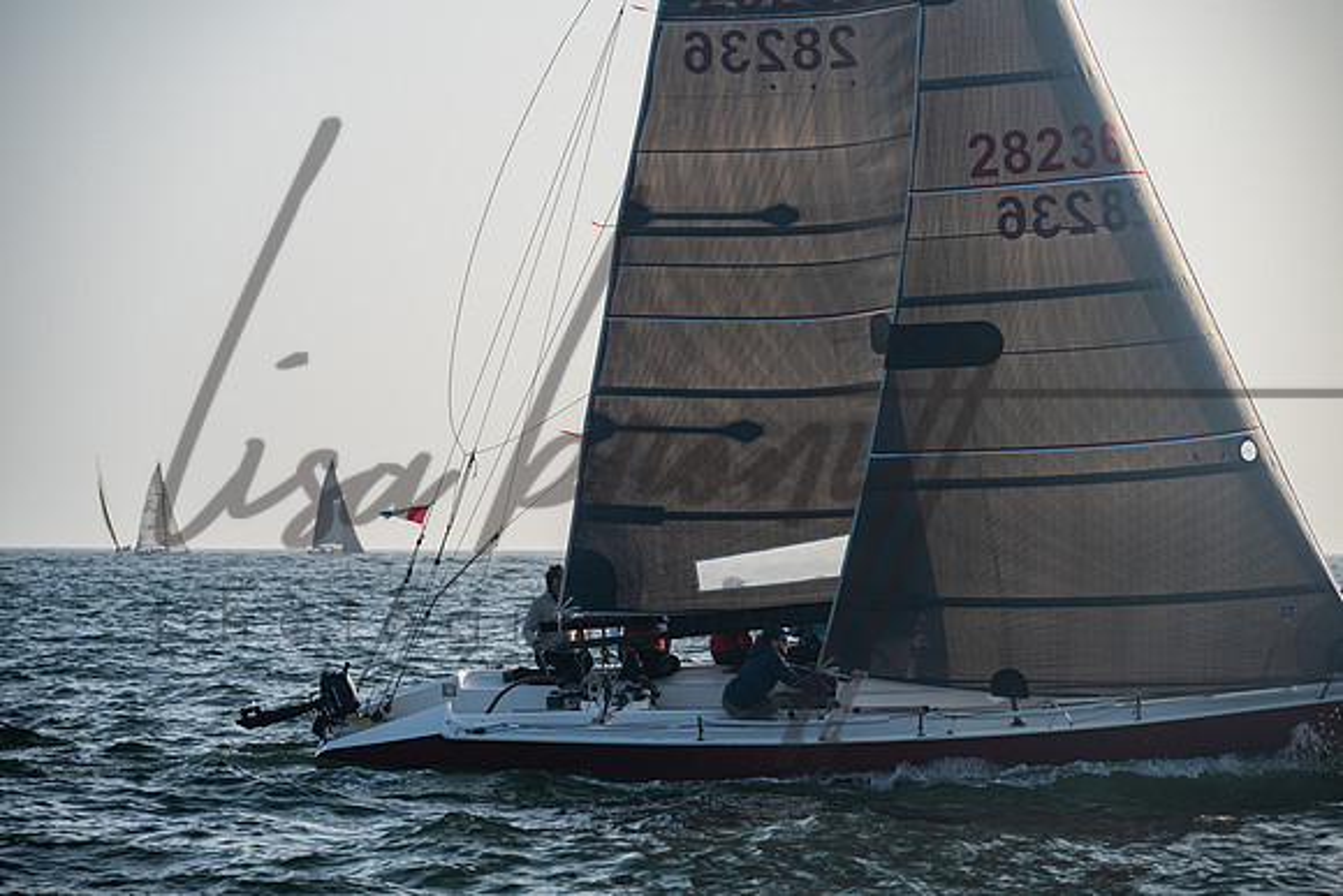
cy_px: 448
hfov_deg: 10.8
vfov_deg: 7.2
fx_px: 7089
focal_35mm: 190
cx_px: 672
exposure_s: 1/1000
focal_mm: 190
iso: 400
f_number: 8
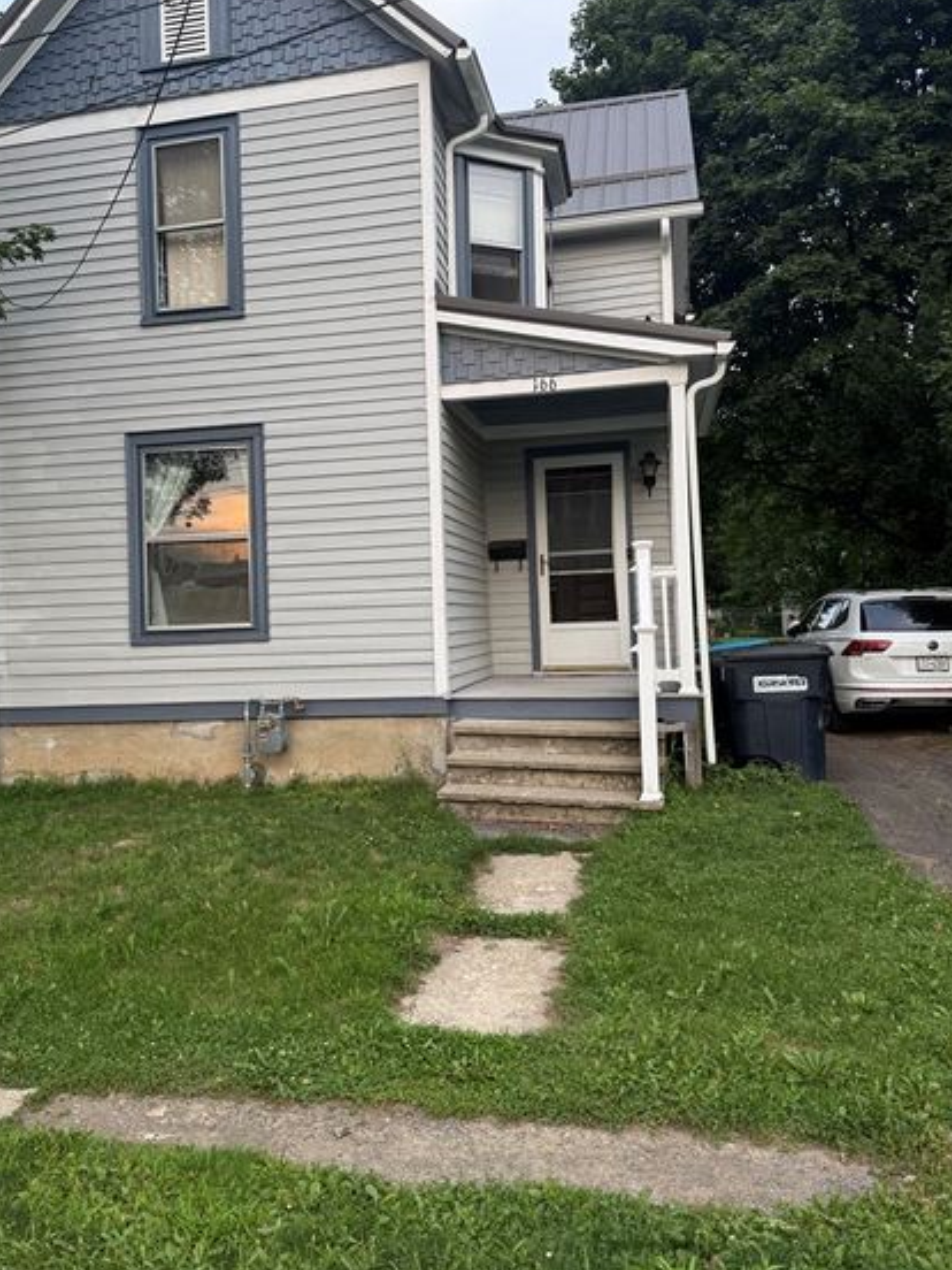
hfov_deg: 48.1
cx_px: 405
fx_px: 1063
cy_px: 586
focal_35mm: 29
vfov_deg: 61.6
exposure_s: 1/122
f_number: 1.78
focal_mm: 6.76
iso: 125
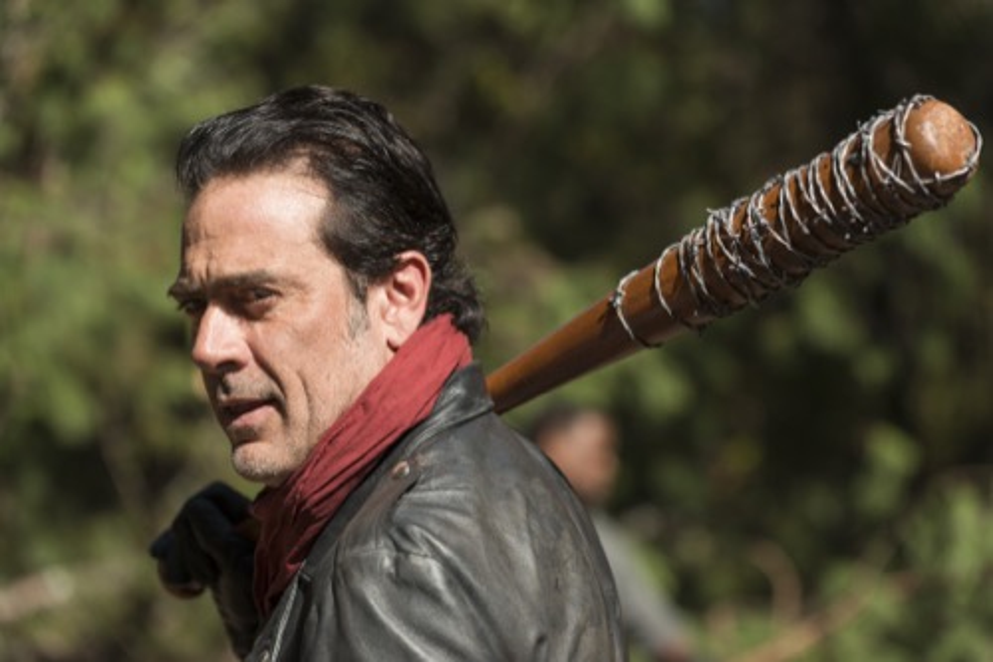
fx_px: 3033
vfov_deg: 12.4
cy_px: 331
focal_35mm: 110
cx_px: 496
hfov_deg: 18.6
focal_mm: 110
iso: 200
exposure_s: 1/1600
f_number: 4
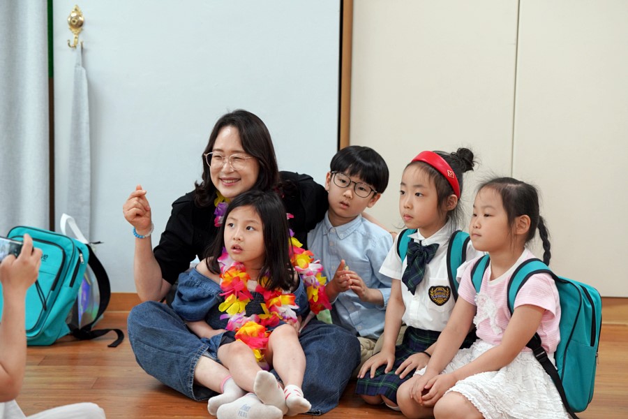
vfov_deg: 11.9
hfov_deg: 17.8
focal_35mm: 115
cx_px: 314
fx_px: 2006
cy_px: 210
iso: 1600
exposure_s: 1/160
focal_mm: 115
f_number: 4
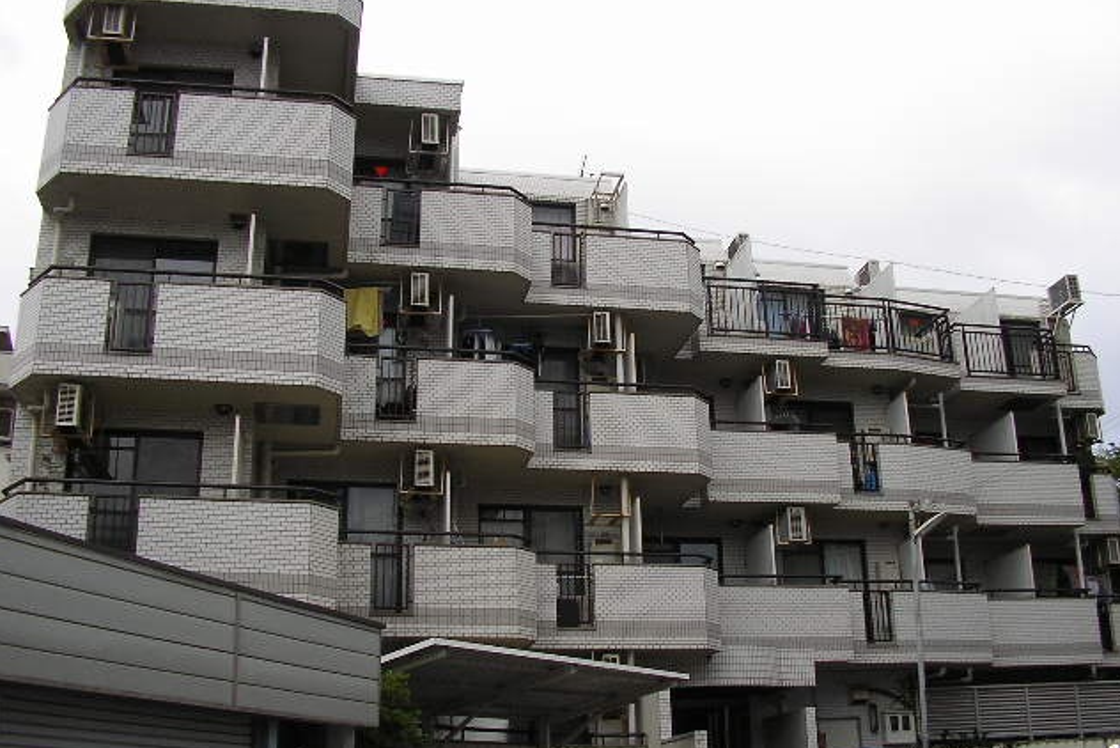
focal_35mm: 40
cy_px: 390
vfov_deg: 33.4
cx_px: 564
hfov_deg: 48.4
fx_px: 1245
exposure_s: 1/387
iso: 71
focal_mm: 5.8
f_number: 4.1
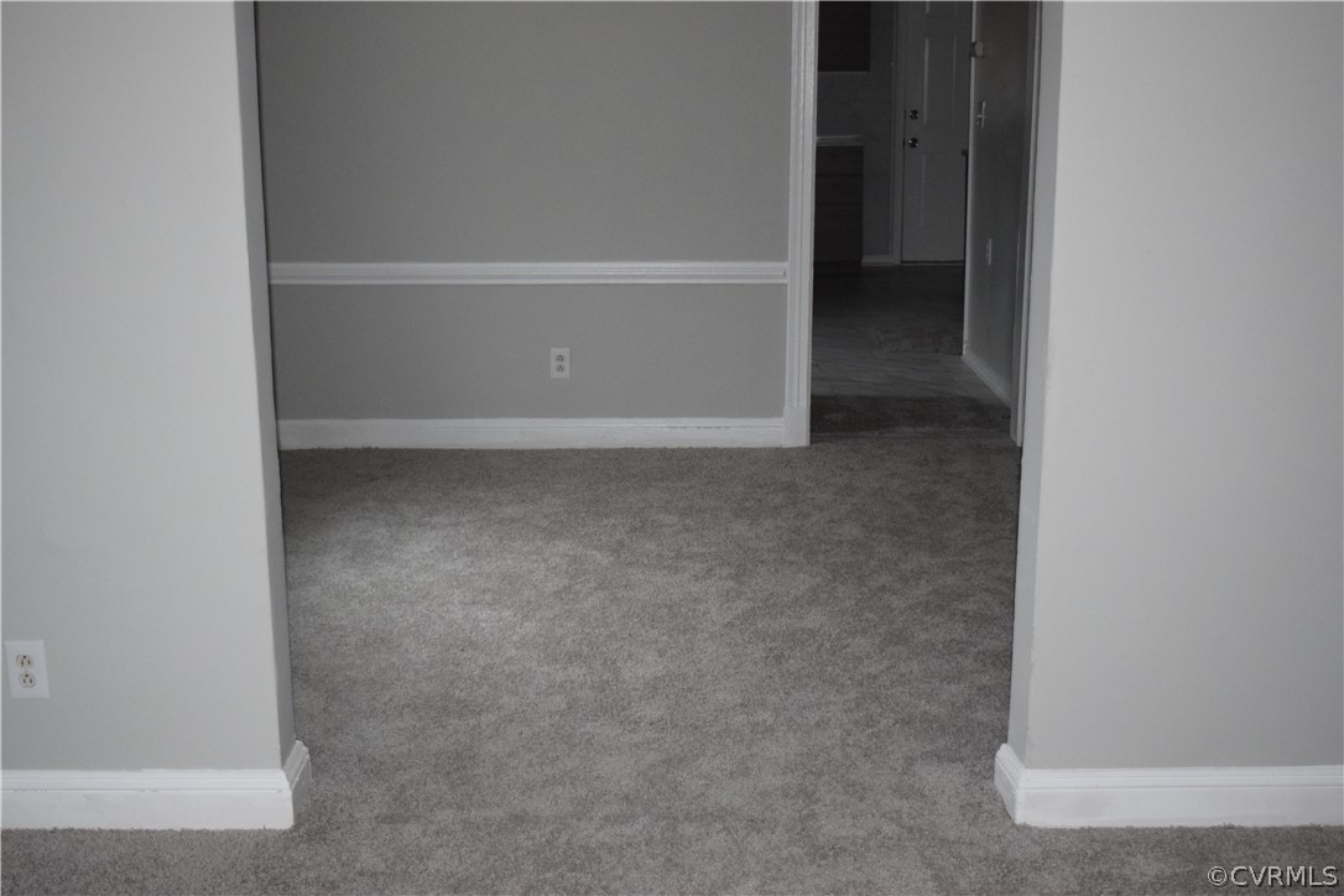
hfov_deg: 45.0
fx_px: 1624
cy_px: 448
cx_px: 672
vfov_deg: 30.8
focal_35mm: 44
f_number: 4.2
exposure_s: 1/60
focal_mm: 29
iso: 2200
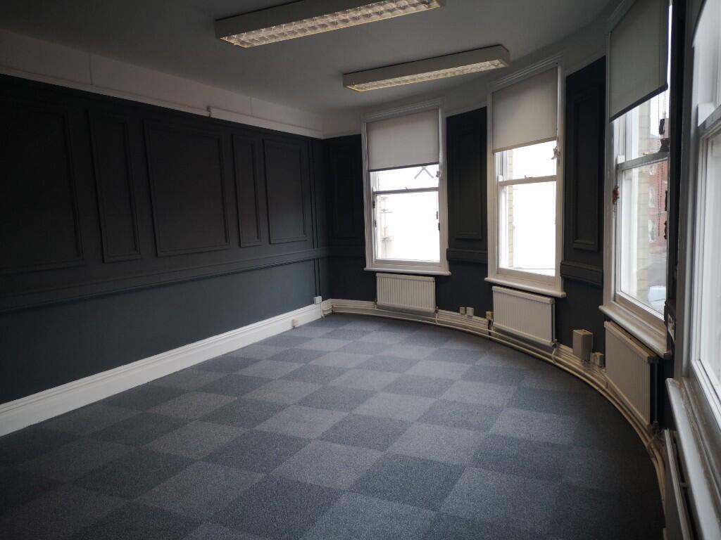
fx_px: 562
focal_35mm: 27
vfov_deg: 51.4
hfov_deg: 65.3
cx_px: 360
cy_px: 270
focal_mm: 3.95
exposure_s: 1/105
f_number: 1.8
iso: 50
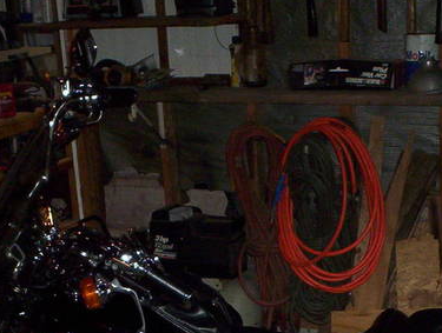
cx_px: 282
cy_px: 315
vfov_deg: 17.7
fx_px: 1049
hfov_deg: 23.7
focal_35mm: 82
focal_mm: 4.99
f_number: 4.5
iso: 140
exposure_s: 1/60
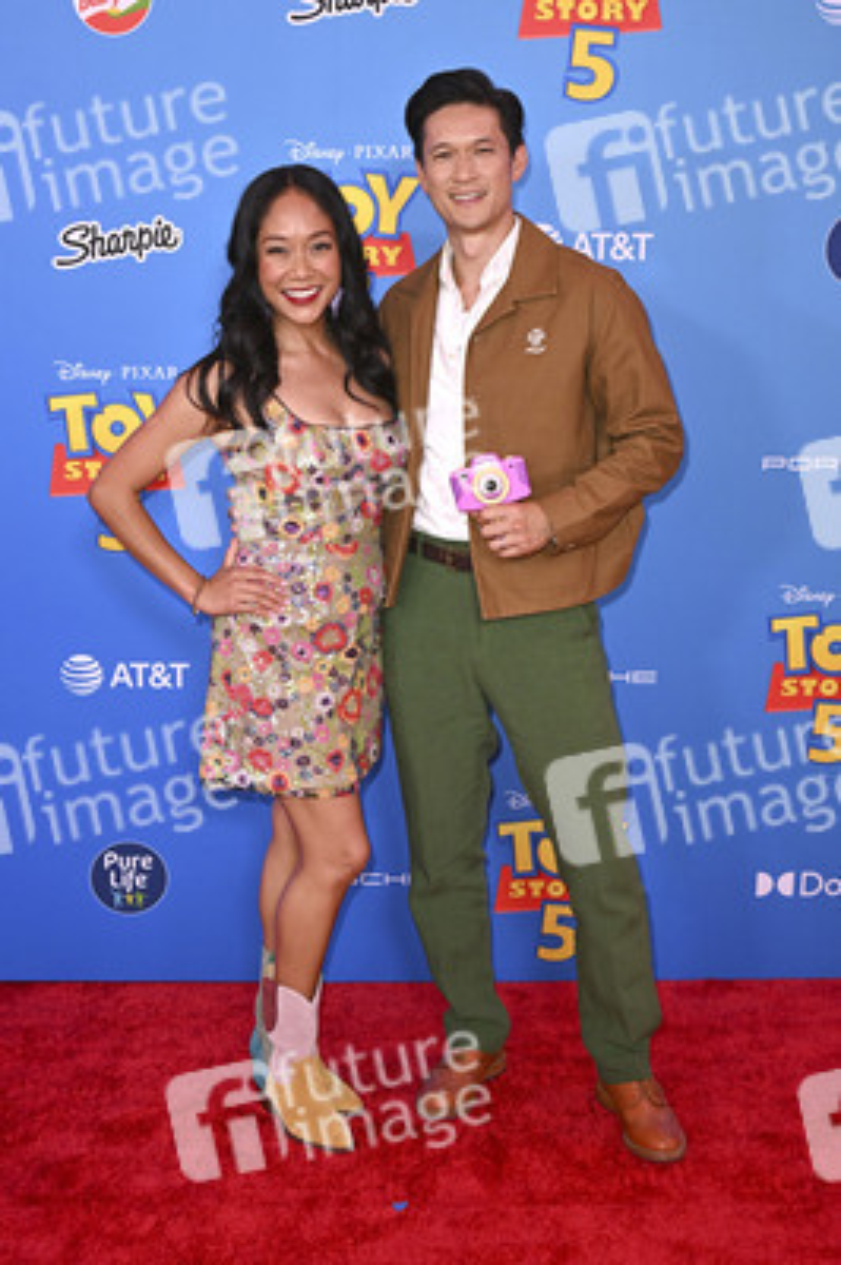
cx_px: 420
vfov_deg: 43.6
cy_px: 632
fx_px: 1579
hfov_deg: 29.8
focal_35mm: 45
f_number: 6.3
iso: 1250
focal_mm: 45
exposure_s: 1/250
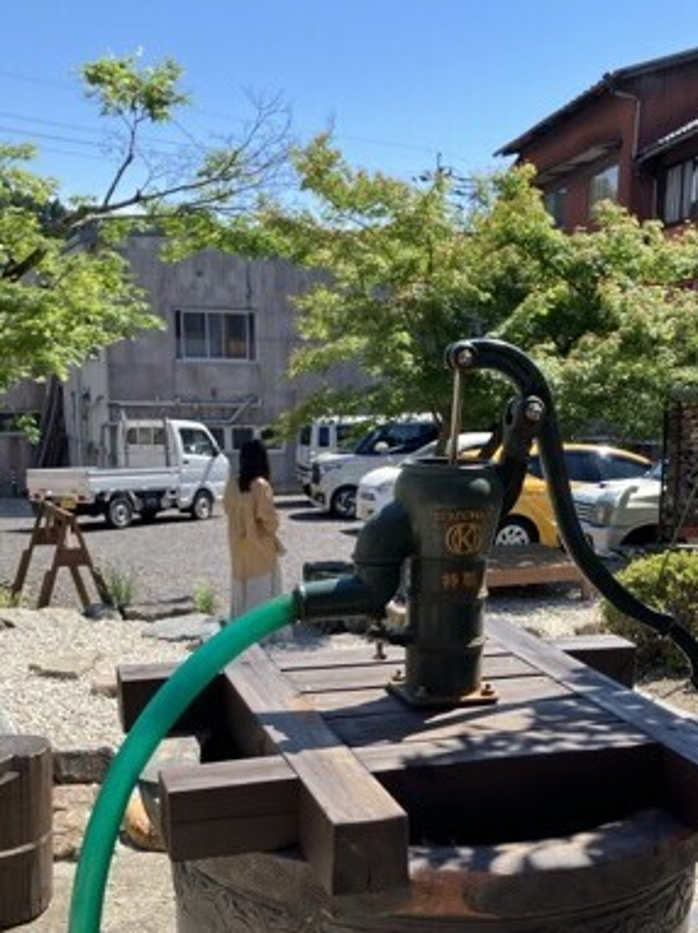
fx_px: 1184
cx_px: 425
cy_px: 694
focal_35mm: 44
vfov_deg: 41.8
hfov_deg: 32.7
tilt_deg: -14.4
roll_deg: -1.5
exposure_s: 1/838
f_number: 1.8
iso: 32
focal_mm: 3.99
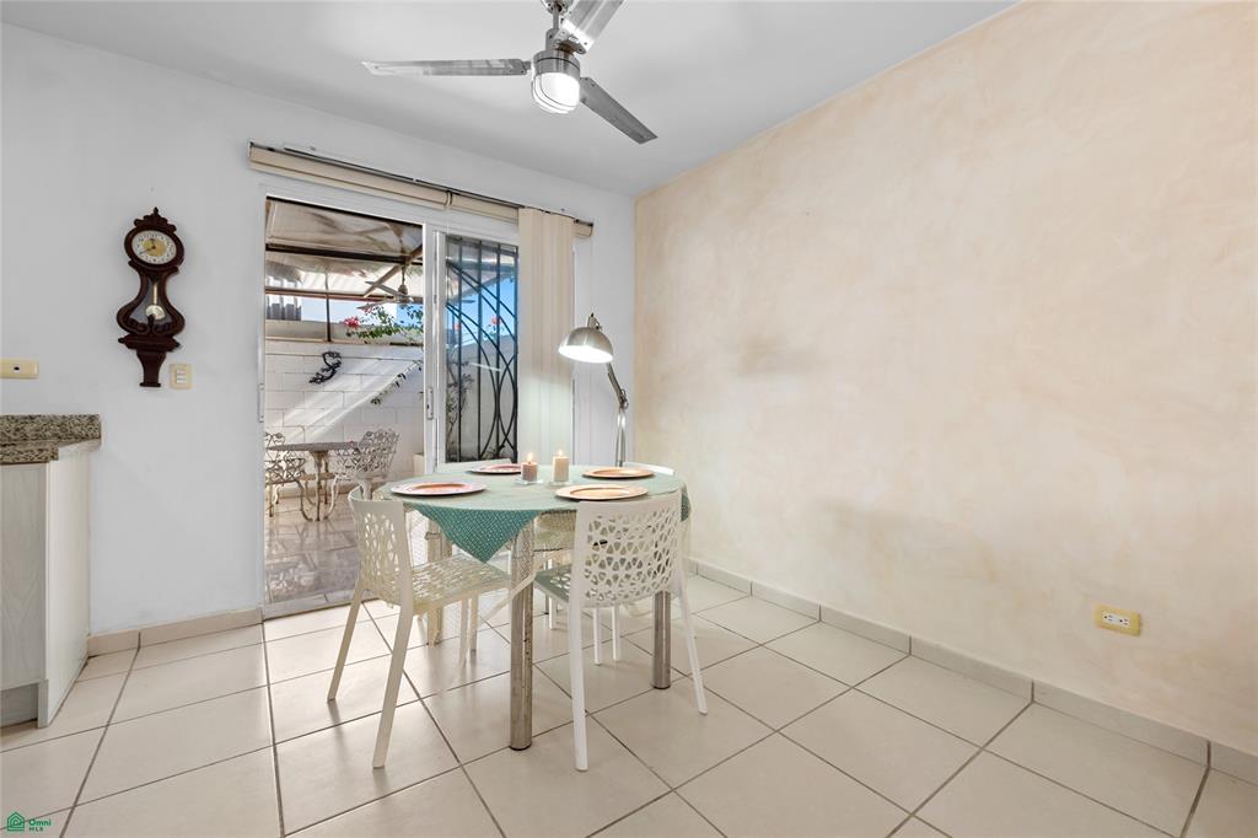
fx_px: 524
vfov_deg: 77.3
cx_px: 629
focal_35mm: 15
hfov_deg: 100.4
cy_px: 419
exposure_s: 1/6
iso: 250
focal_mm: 10
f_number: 9
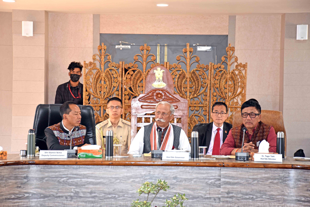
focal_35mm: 112
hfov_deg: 18.2
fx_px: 969
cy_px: 104
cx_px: 155
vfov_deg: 12.2
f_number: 5
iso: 800
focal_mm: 75
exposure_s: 1/80
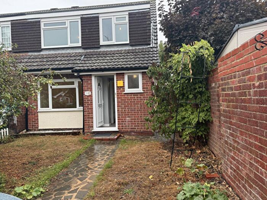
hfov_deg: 71.6
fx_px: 185
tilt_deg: -0.9
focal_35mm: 24
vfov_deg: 56.8
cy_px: 100
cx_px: 134
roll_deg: +1.4
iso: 100
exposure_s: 1/428
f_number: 1.78
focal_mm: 6.76
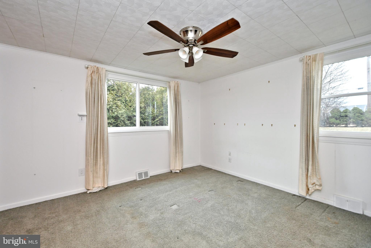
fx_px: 155
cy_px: 124
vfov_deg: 77.3
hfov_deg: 100.4
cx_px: 186
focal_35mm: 15
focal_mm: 10
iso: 1000
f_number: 4.5
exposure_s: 1/250
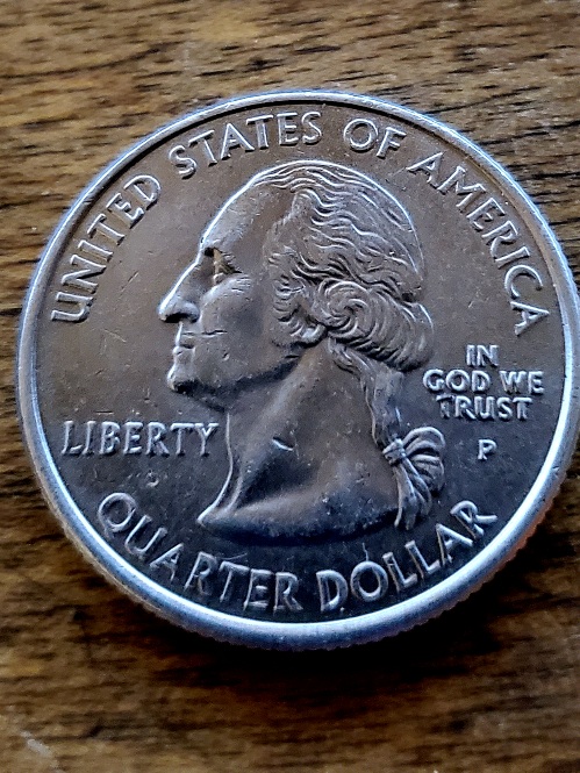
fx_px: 581
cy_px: 386
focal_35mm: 26
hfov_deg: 53.1
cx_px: 290
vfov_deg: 67.3
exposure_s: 1/24
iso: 640
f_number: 1.5
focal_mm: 4.3
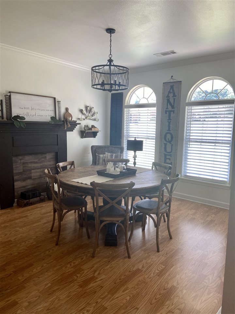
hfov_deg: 53.1
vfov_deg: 67.3
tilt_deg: -7.2
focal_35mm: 26
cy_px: 157
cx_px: 118
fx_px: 235
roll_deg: -1.4
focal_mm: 4.25
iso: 64
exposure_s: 1/120
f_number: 1.8
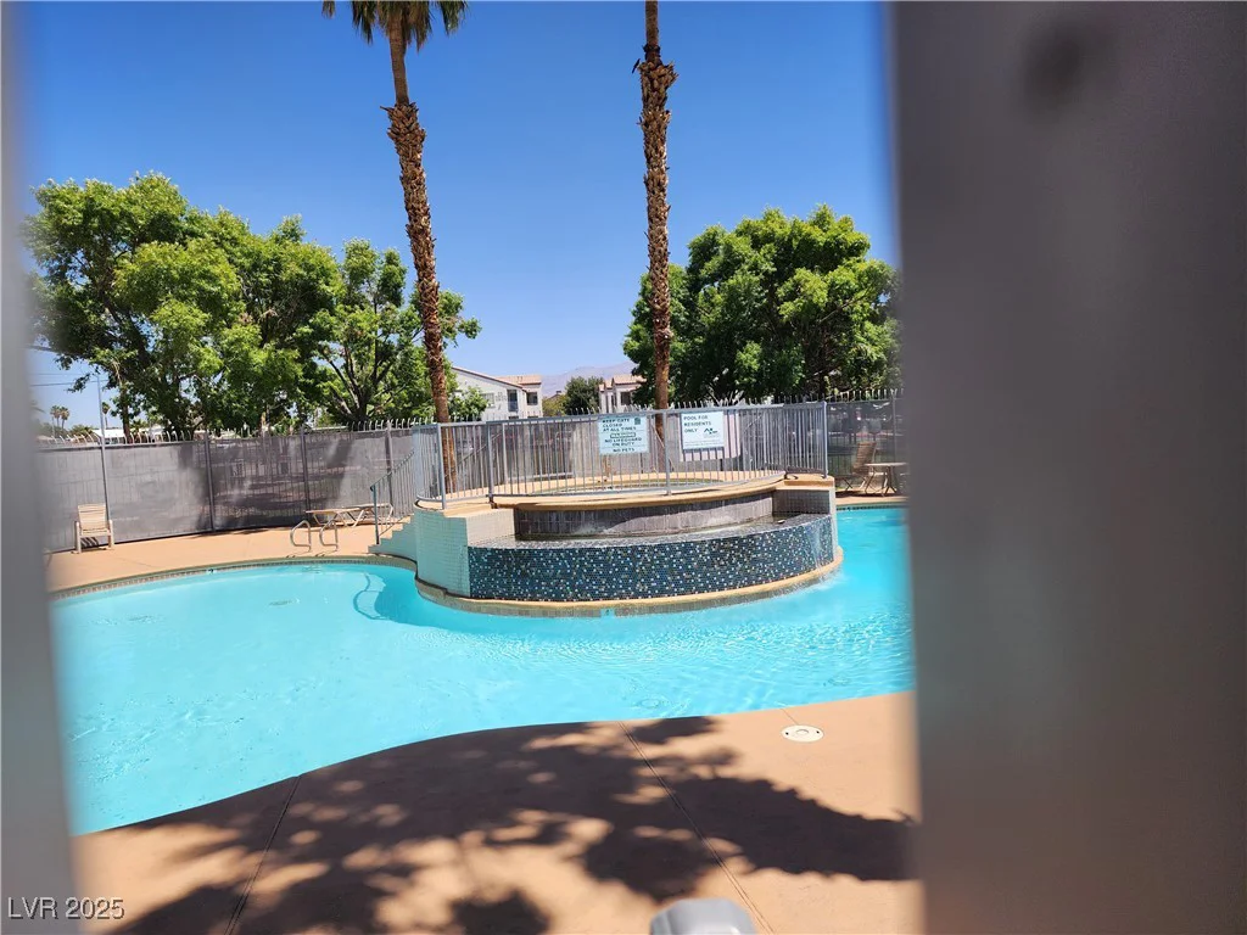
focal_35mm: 23
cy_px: 468
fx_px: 829
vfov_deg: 58.9
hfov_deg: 73.9
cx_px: 624
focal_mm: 6.4
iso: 12
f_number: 1.8
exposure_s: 1/1179
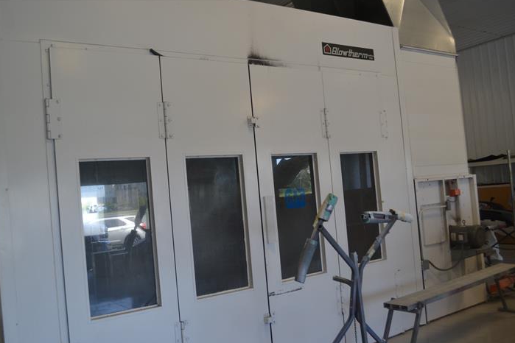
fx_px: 486
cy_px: 173
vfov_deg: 38.9
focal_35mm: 34
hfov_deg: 55.8
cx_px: 258
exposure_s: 1/125
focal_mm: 22
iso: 360
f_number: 5.6
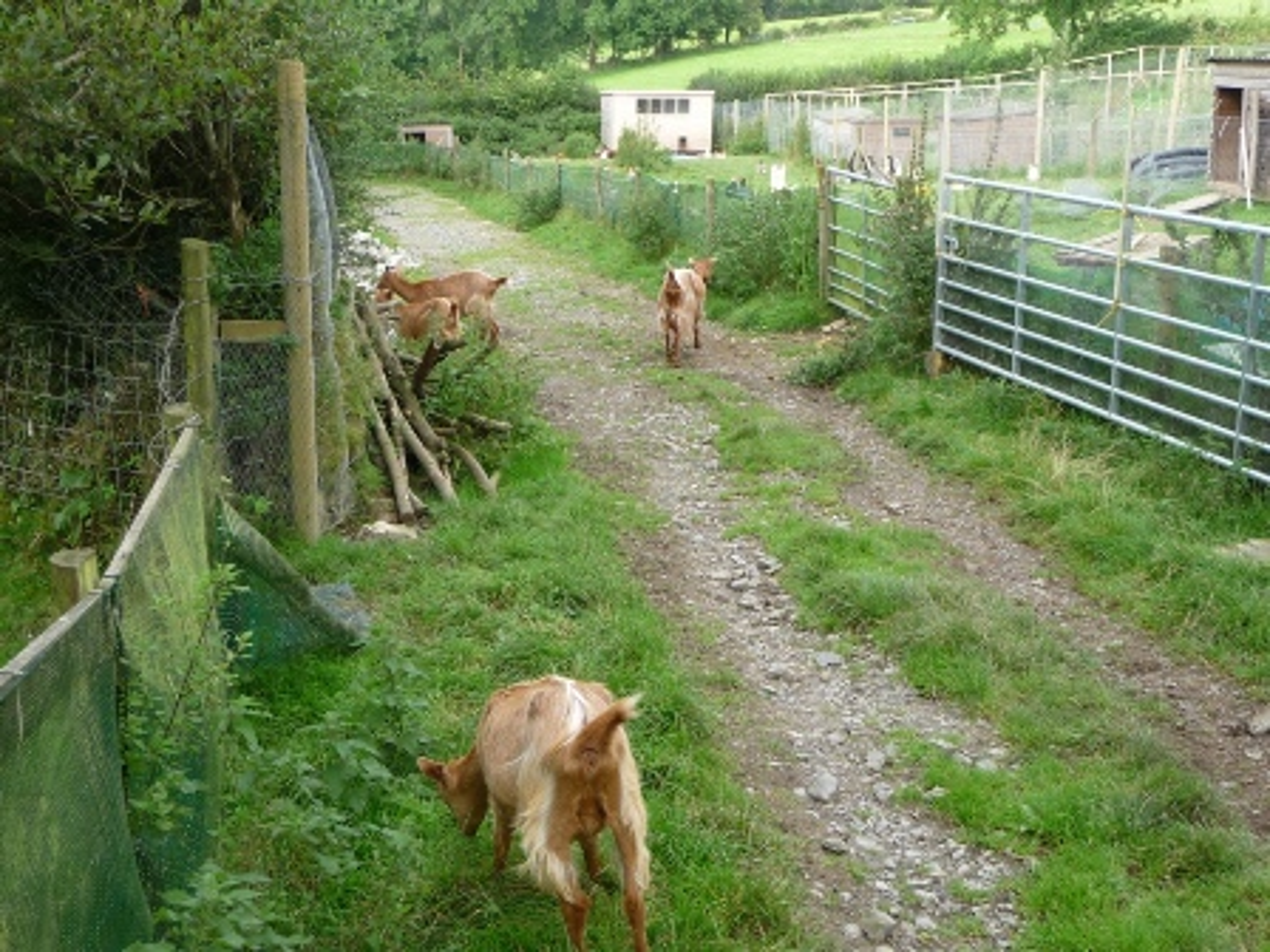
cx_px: 635
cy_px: 476
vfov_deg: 32.2
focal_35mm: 45
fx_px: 1651
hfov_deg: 42.1
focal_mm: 7.6
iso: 100
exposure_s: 1/80
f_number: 4.1
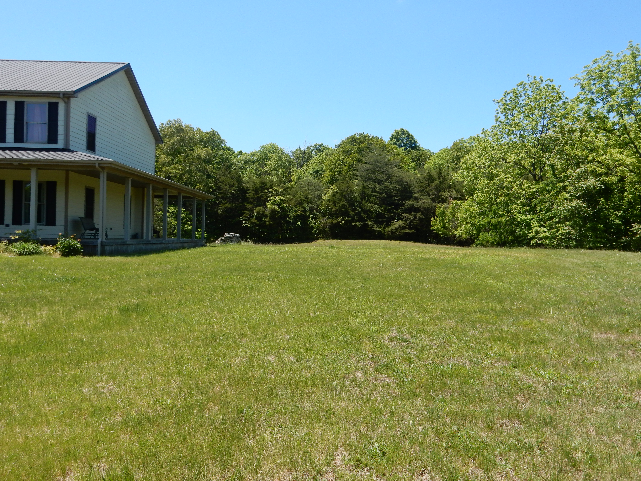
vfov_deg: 46.8
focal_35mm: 30
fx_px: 556
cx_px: 320
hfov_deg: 60.0
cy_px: 240
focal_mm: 5.4
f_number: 4
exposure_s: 1/800
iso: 125
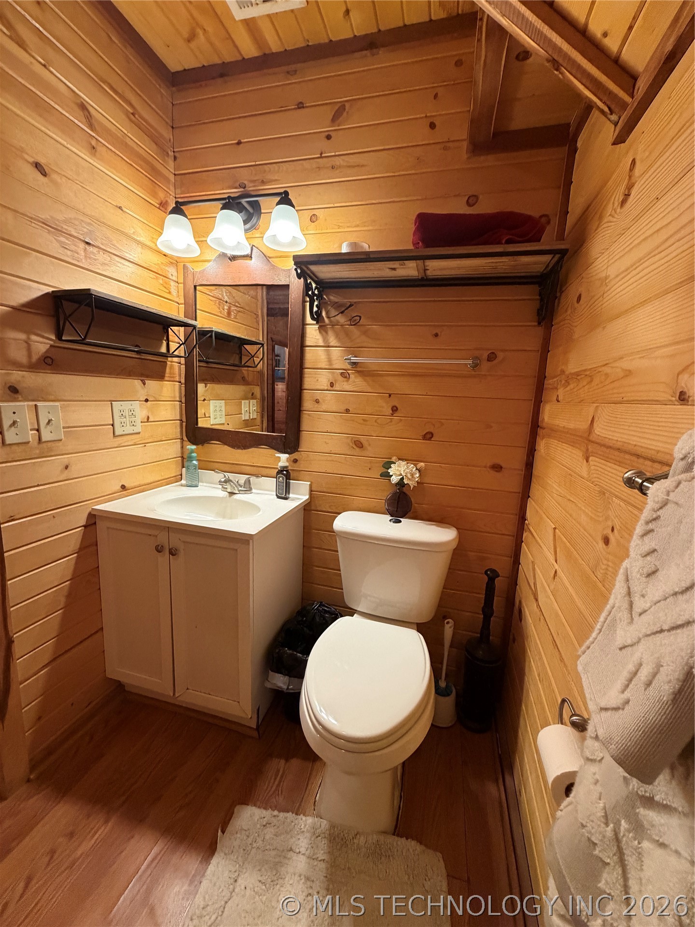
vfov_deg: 102.1
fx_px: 375
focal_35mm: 14
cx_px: 348
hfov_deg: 85.7
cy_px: 464
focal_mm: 2.22
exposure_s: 1/60
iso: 400
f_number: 2.2
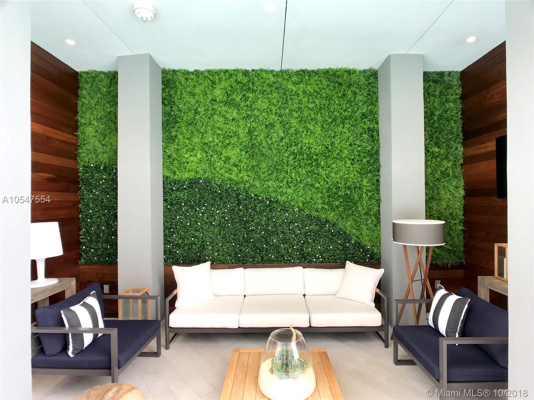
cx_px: 267
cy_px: 200
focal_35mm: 28
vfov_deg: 49.7
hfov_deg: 63.4
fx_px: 432
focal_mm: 3.99
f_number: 1.8
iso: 25
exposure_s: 1/120
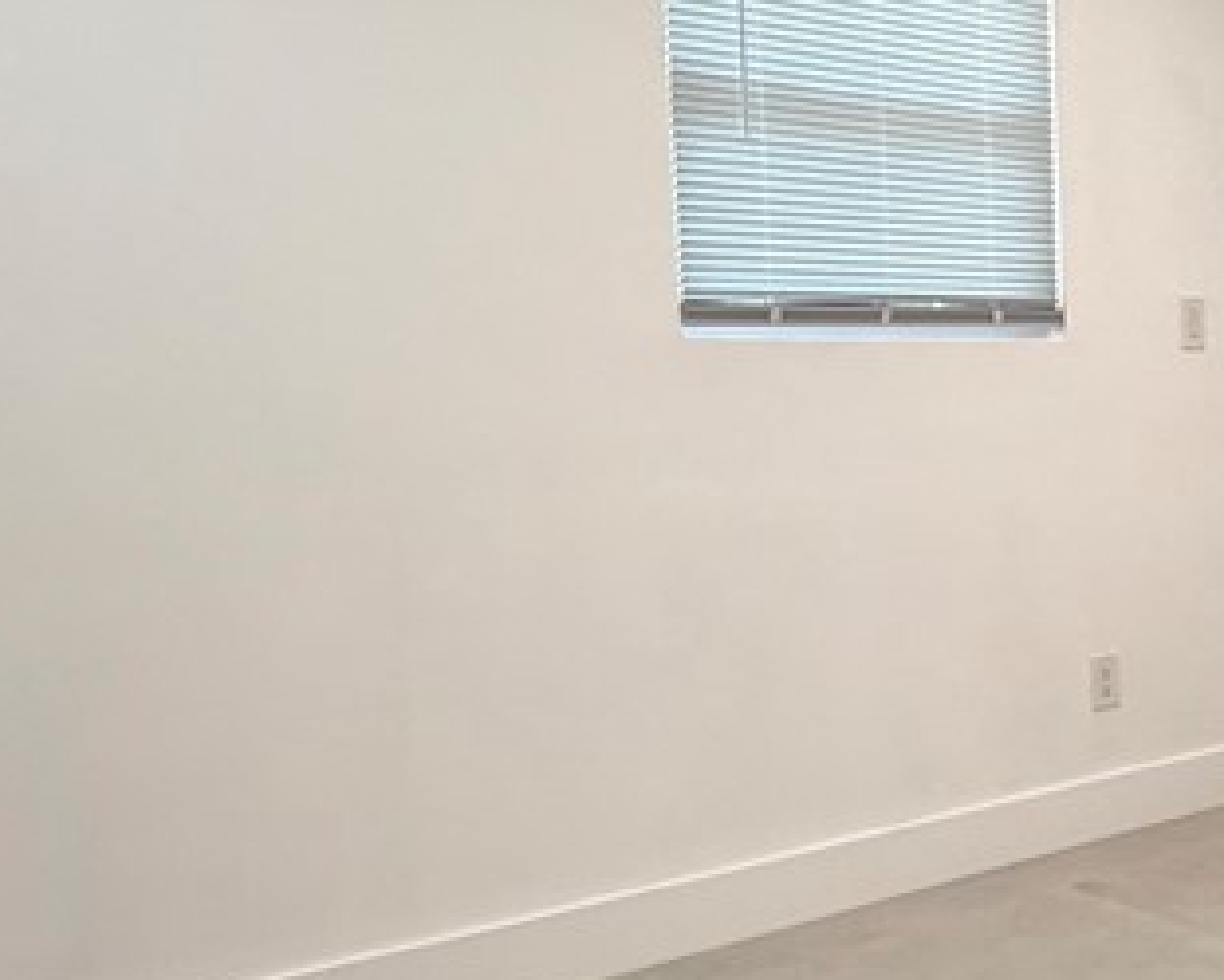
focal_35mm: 45
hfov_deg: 36.3
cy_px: 559
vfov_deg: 33.4
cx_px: 1267
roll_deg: +0.6
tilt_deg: -5.7
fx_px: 1631
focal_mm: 2.22
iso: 64
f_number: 2.2
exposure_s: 1/120
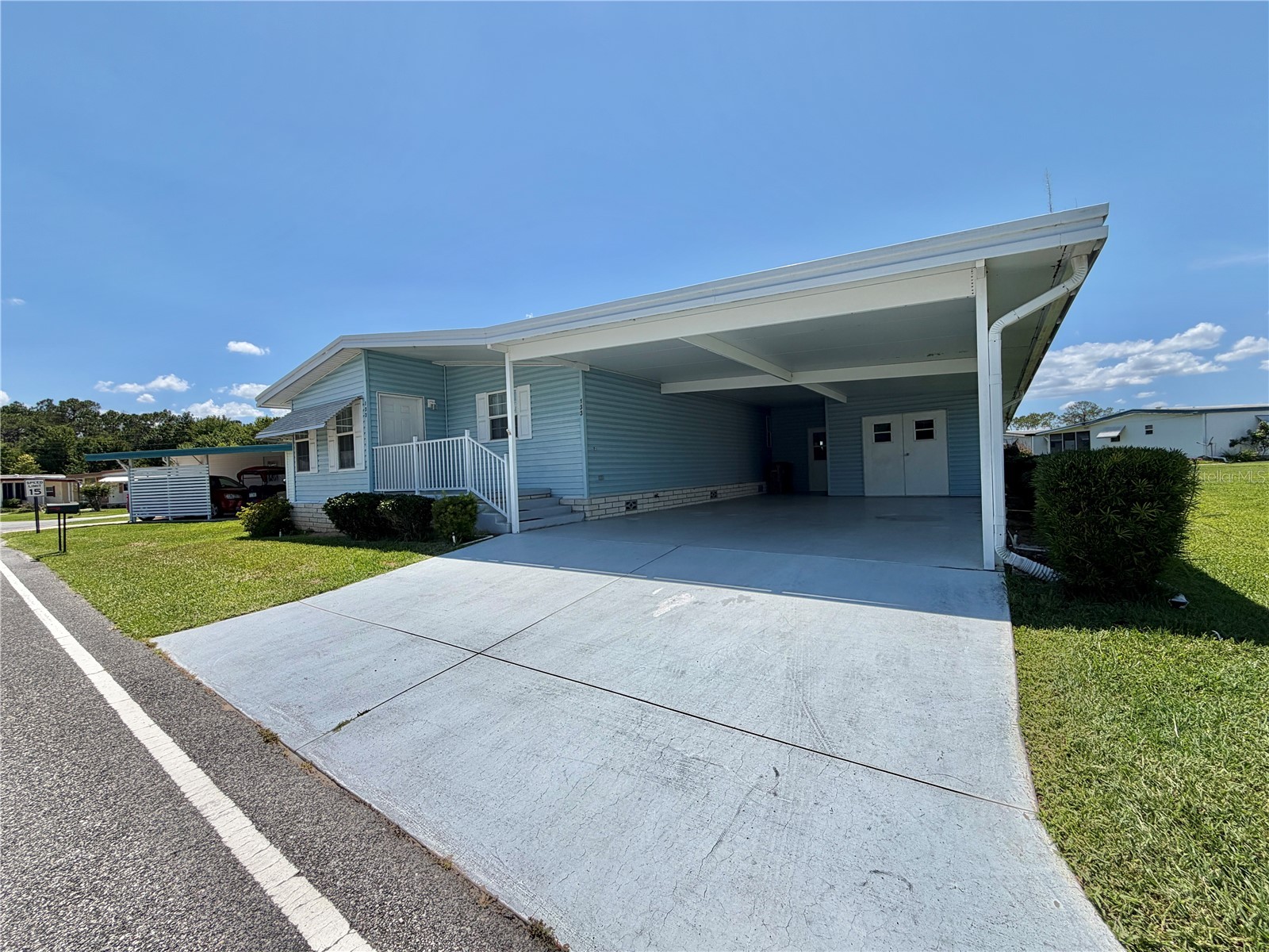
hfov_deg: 102.1
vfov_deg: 85.7
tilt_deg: -1.6
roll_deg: +1.9
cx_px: 634
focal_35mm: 14
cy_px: 476
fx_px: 513
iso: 20
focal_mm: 2.22
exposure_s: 1/1534
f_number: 2.2
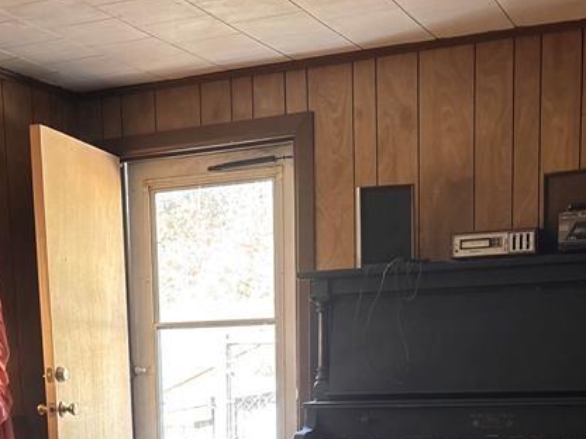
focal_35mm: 64
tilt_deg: -9.0
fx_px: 1083
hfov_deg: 29.9
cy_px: 501
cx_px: 161
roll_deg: +2.5
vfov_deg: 21.6
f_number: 1.6
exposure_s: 1/60
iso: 400
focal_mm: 5.96
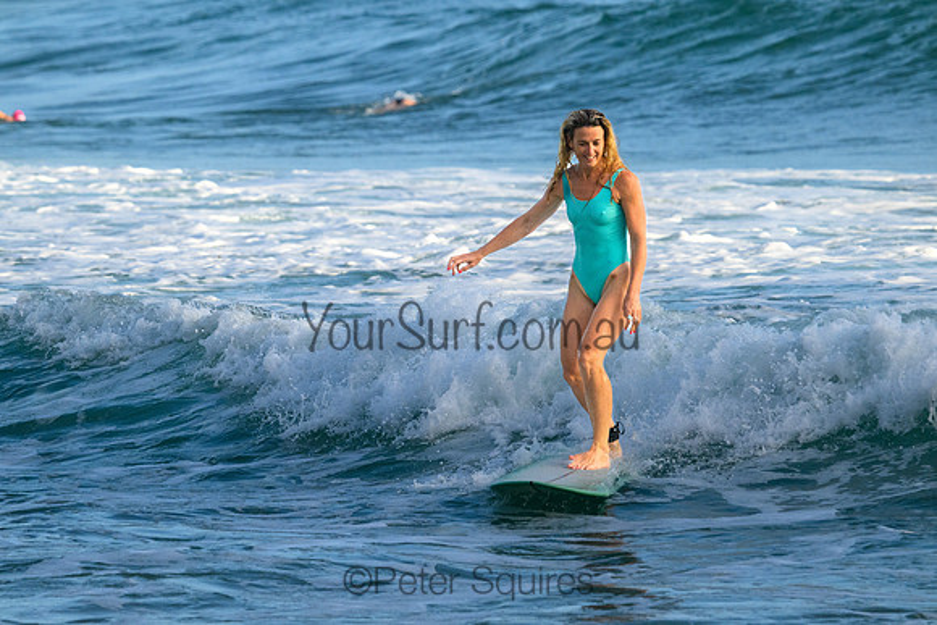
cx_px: 468
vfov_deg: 3.1
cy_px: 312
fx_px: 11715
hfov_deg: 4.6
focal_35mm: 450
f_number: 11
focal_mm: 450
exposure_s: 1/2000
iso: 2000
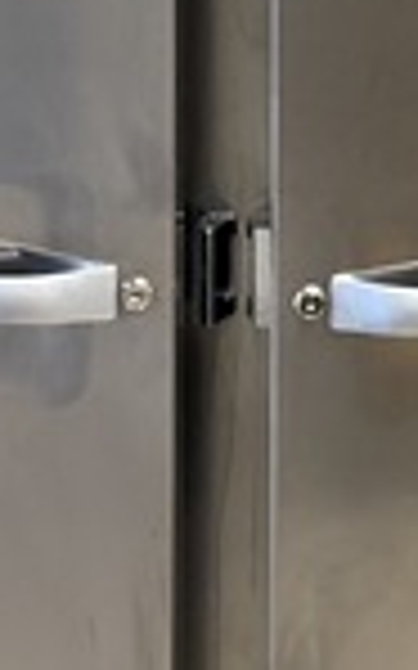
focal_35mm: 182
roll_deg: -0.8
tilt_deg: -10.4
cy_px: -67
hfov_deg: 7.0
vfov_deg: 11.4
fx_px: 3321
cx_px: 701
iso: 200
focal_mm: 6.76
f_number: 1.78
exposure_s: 1/60
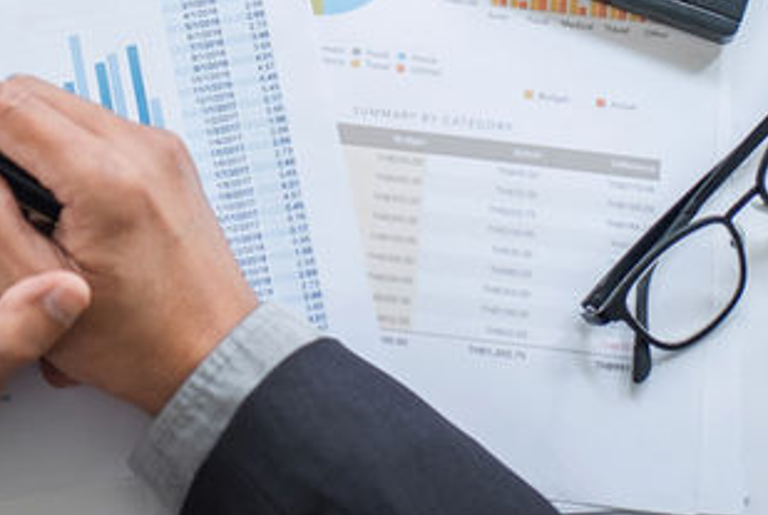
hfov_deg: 14.7
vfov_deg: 9.9
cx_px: 35
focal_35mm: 137
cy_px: -142
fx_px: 2927
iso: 200
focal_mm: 35
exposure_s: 1/80
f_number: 2.8
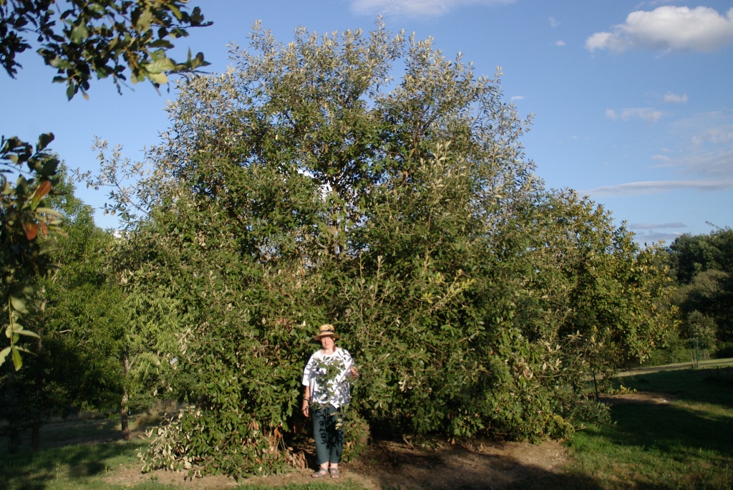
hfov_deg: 46.4
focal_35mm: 42
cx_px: 366
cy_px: 245
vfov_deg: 31.9
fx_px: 856
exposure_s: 1/2000
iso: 400
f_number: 4.5
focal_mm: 28
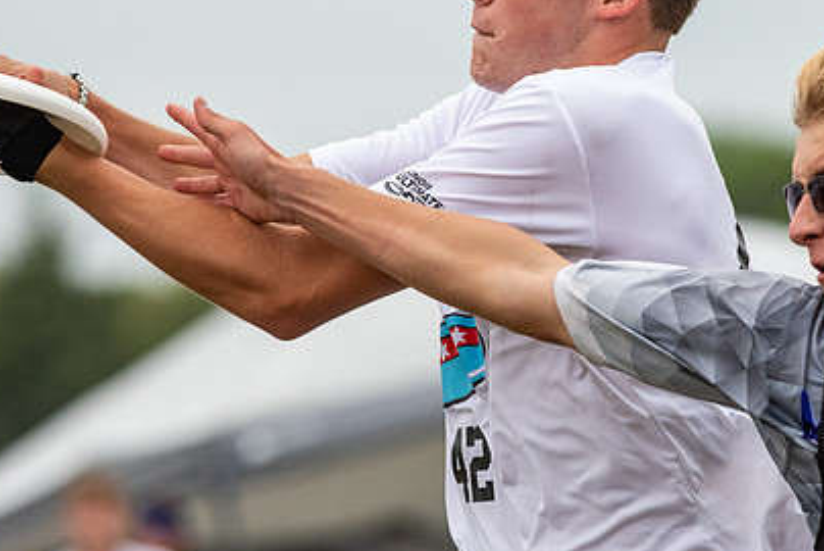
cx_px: 479
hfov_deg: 3.2
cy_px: 307
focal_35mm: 646
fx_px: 14796
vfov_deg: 2.1
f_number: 5.6
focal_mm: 300
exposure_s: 1/2500
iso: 1600
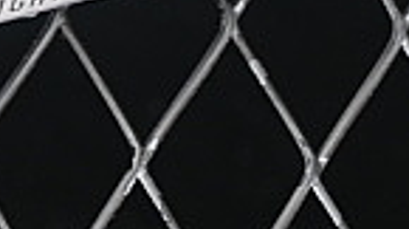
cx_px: 79
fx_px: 6356
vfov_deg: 2.0
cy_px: -783
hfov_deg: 3.7
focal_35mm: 587
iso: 160
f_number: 7.1
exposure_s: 1/80
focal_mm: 50
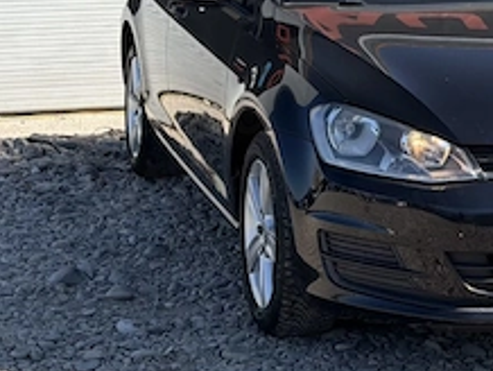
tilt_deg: +1.7
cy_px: -113
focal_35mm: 132
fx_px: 1882
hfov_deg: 14.9
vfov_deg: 11.0
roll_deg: -0.1
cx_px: 294
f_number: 1.78
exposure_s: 1/3534
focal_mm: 6.76
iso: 100
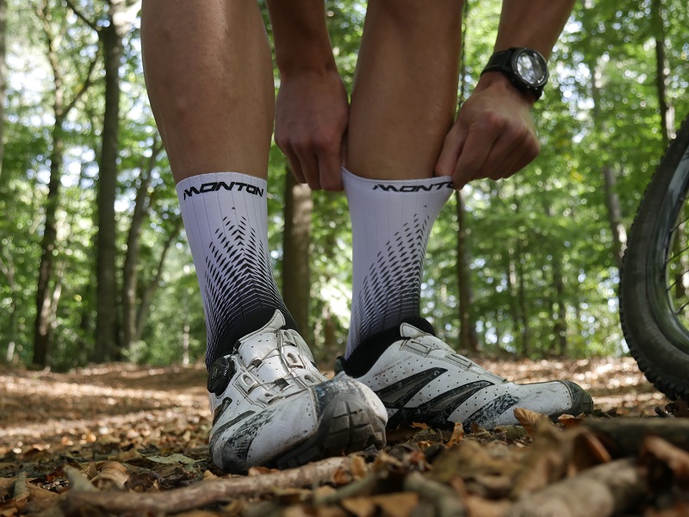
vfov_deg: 34.3
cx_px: 344
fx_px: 836
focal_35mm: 42
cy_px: 258
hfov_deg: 44.8
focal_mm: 21
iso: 640
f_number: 4.6
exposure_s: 1/80
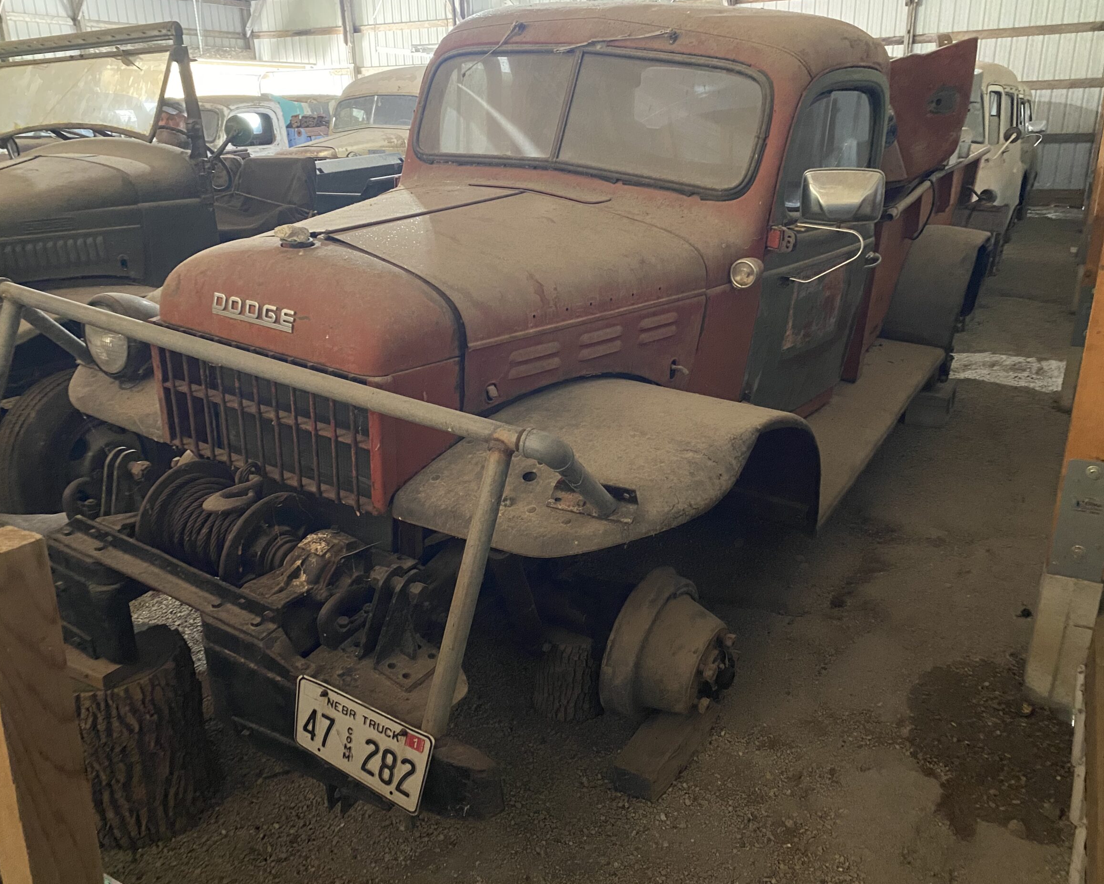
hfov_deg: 62.2
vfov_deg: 51.5
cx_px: 564
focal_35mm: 28
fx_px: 915
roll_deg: +1.0
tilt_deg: -19.5
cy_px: 455
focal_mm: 4.25
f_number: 1.8
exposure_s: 1/30
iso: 1000
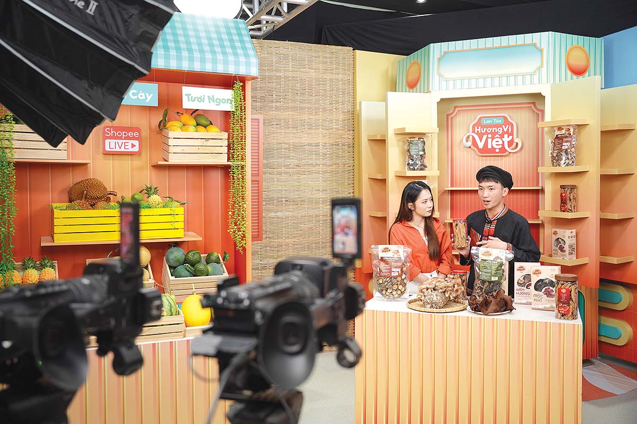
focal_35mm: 33
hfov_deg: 57.1
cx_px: 318
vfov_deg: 39.9
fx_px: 586
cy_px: 212
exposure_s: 1/200
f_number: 3.2
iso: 640
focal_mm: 33.1
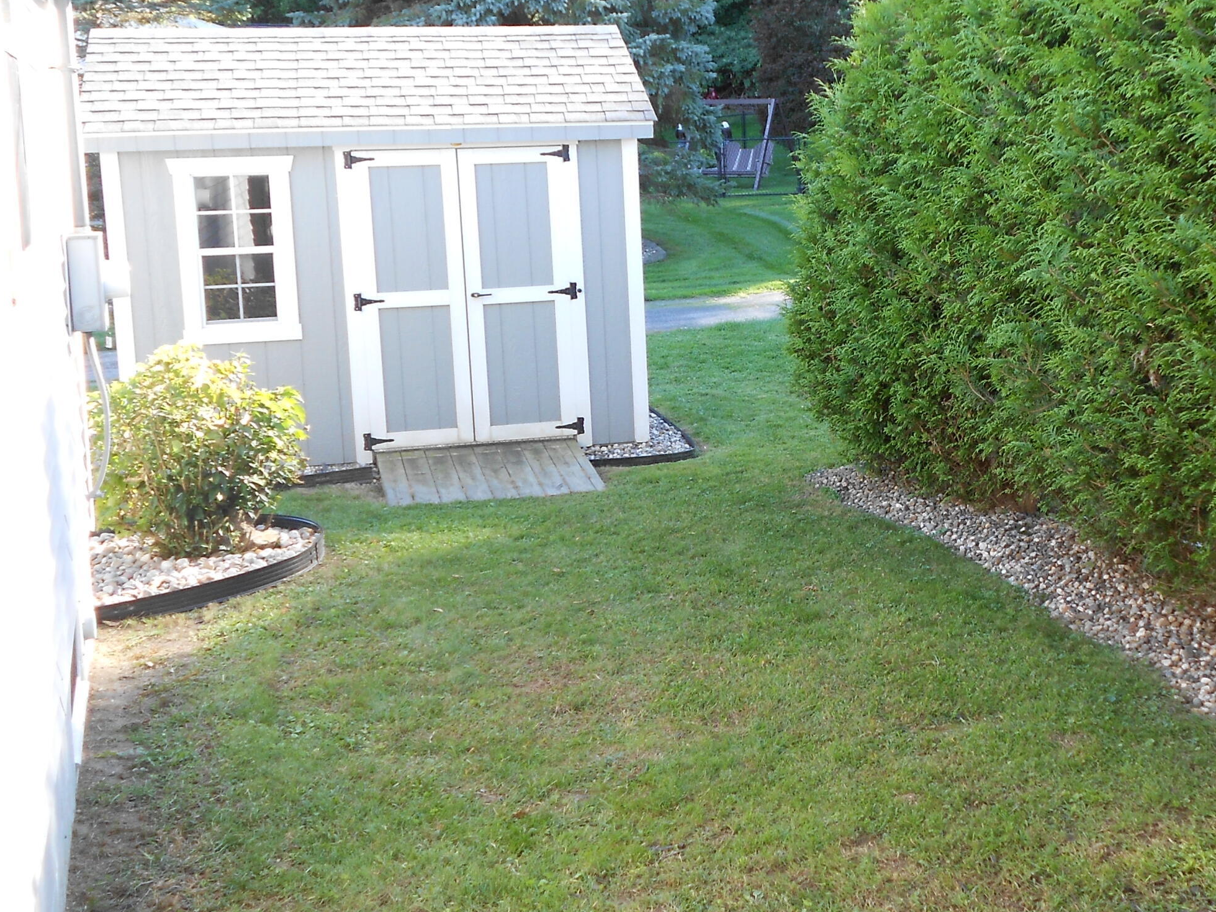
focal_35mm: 49
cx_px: 865
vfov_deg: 29.6
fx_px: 1721
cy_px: 399
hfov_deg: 38.2
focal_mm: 5.8
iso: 80
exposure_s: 1/40
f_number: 3.6
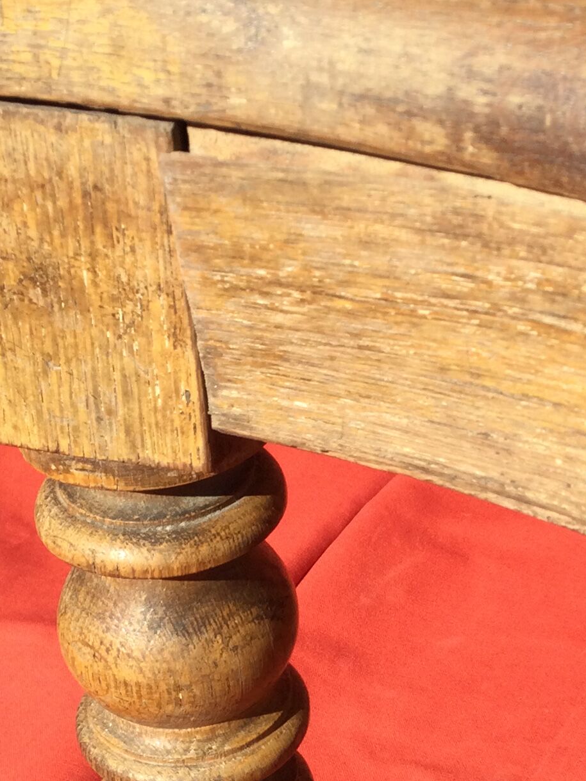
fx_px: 1874
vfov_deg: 23.2
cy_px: 625
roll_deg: -0.2
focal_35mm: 83
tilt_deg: -33.4
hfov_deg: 17.8
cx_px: 364
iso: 25
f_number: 2.4
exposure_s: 1/631
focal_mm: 3.3
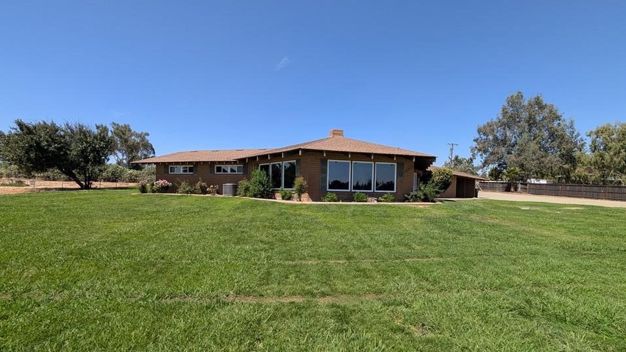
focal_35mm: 14
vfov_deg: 74.0
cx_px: 319
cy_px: 197
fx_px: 232
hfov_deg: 106.8
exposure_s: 1/2169
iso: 53
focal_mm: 2.02
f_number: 1.7
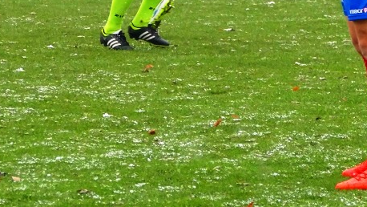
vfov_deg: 2.6
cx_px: 167
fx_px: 4605
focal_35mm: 473
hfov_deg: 4.6
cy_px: -100
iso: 1250
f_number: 4
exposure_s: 1/500
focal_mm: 65.81
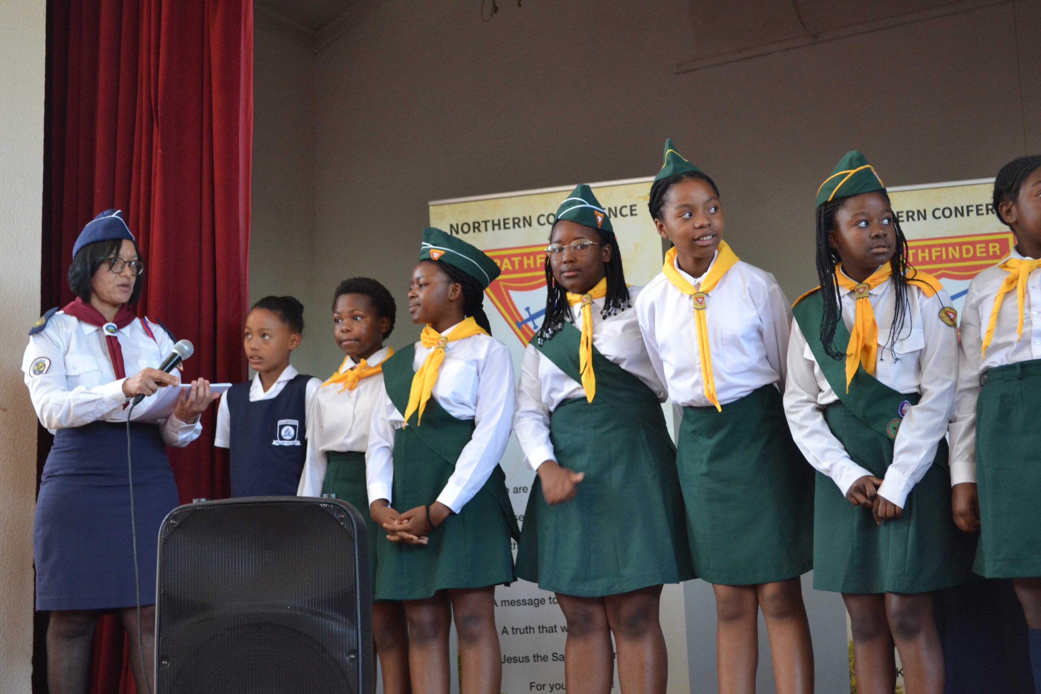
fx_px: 1735
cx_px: 520
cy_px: 347
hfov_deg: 33.4
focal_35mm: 60
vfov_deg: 22.6
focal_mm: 40
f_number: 5.3
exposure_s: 1/60
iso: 1100
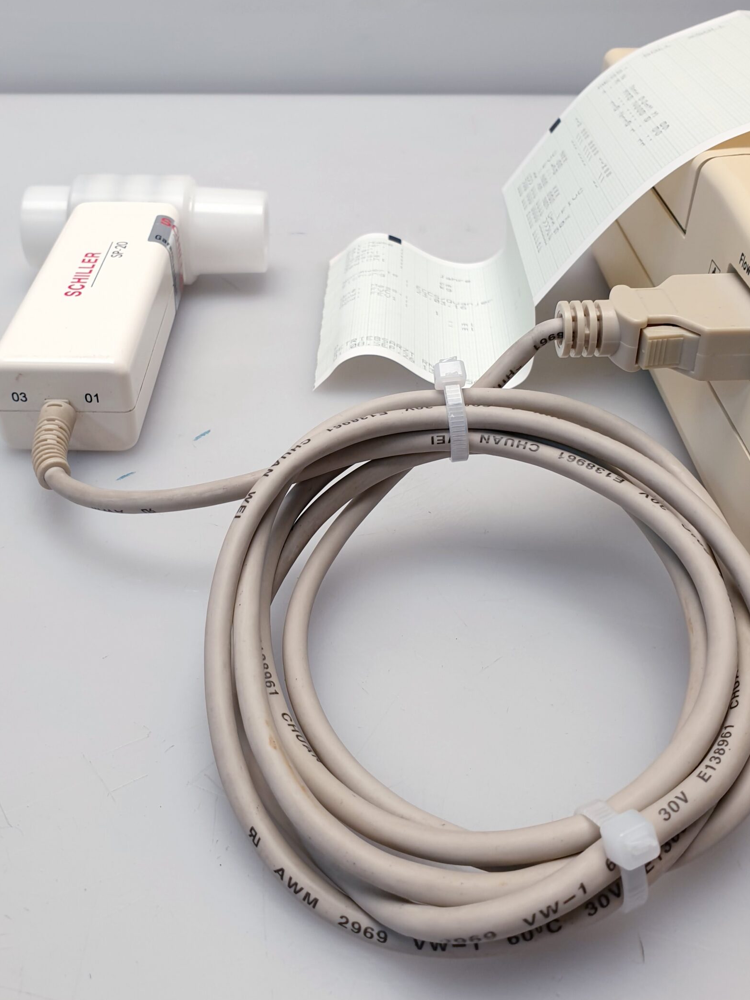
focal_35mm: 32
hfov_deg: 43.9
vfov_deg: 56.5
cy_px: 418
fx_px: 924
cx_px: 299
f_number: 2.4
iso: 50
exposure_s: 1/50
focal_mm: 4.3
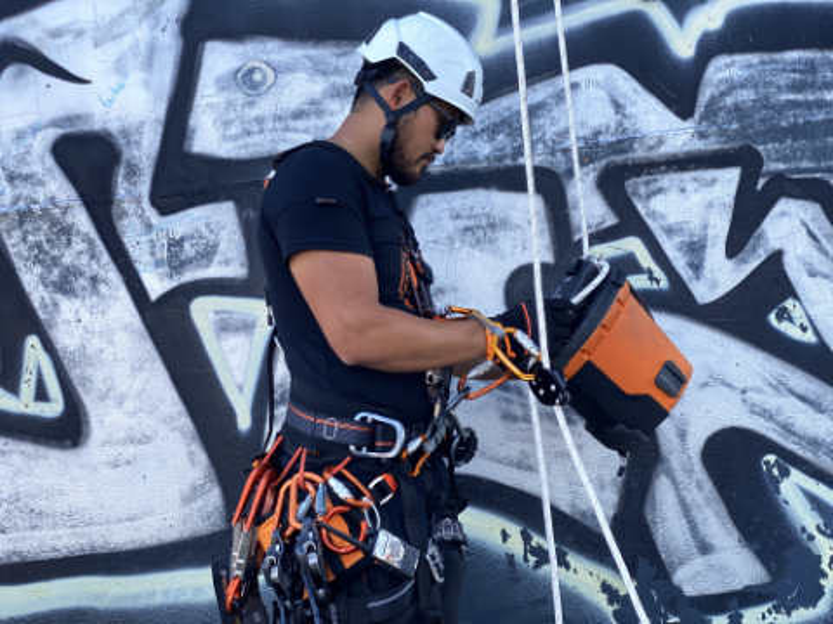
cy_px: 312
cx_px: 416
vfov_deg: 28.0
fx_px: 1251
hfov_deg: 36.8
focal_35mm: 52
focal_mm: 6
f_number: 2
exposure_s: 1/129
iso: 20
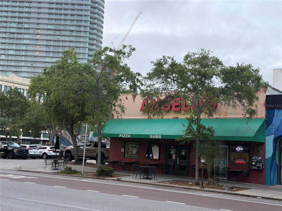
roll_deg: -2.4
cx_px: 141
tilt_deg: +6.4
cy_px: 106
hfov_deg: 39.7
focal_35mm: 48
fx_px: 391
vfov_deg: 30.3
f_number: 1.78
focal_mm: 6.76
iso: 80
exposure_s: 1/176
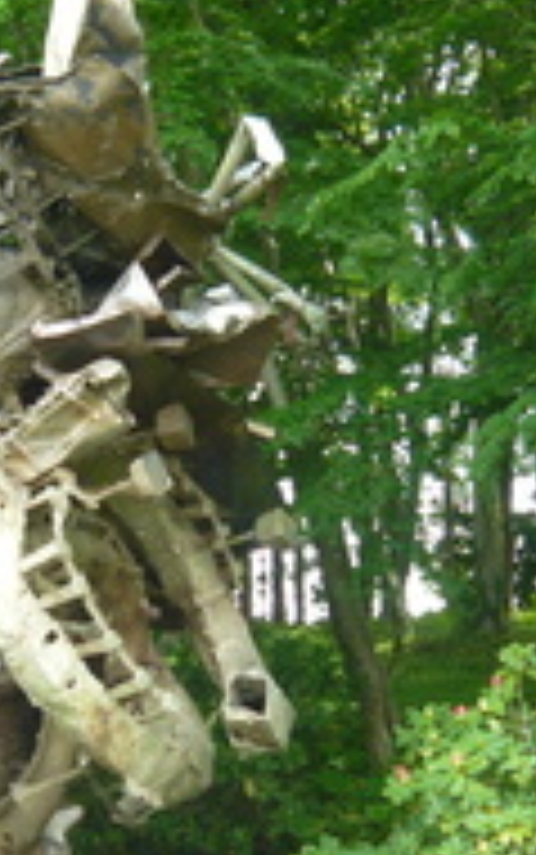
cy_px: 533
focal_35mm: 89
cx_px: 54
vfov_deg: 23.2
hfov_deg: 14.6
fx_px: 2077
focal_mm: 5.5
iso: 100
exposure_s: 1/80
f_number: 2.8
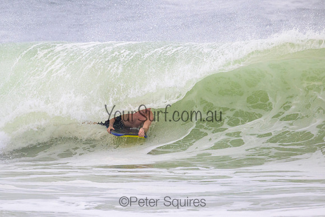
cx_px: 132
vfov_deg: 1.4
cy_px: 92
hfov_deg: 2.1
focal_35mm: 960
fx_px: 8665
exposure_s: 1/2000
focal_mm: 800
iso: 2000
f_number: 11
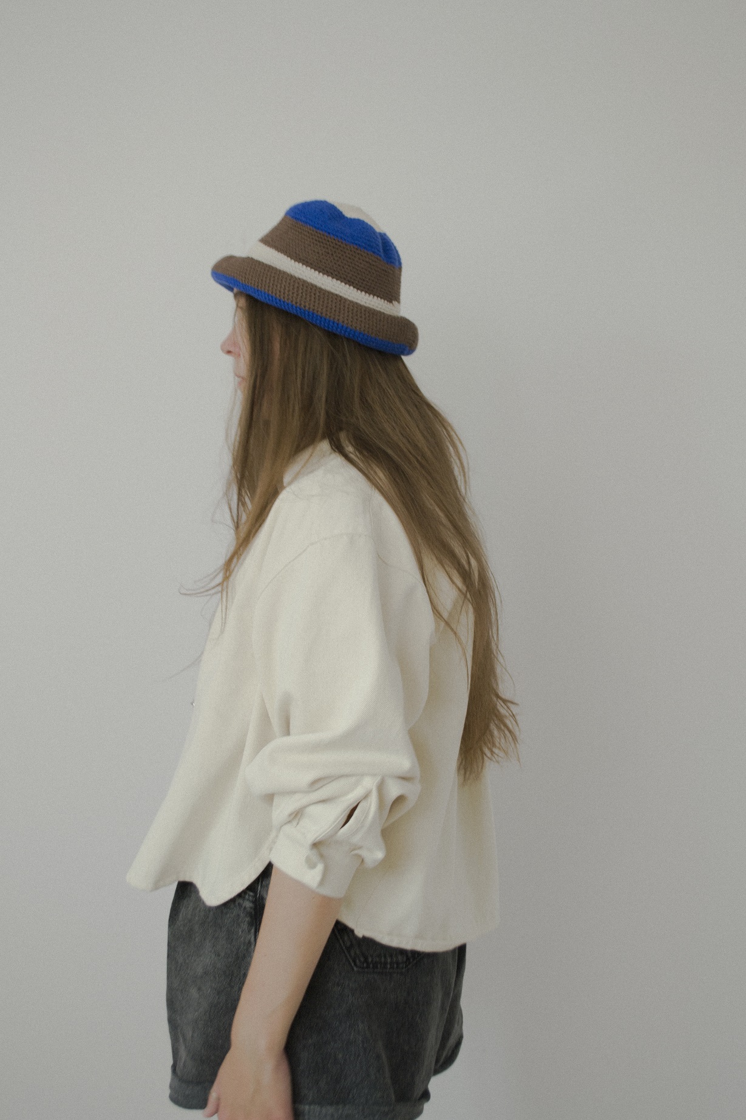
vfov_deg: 49.6
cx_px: 373
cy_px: 560
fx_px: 1212
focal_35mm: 39
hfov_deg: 34.2
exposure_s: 1/80
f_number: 4.5
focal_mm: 26
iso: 100
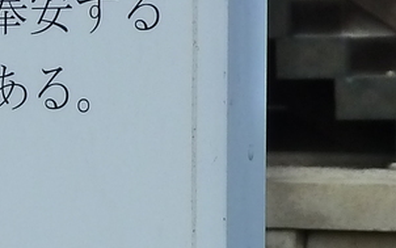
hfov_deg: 6.2
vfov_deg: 4.0
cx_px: -249
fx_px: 3574
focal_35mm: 331
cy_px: 339
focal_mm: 9.7
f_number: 4.5
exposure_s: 1/500
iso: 200
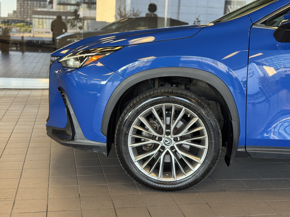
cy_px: 108
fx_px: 402
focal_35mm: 48
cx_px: 145
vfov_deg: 30.3
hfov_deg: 39.7
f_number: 1.78
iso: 80
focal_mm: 6.76
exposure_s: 1/60
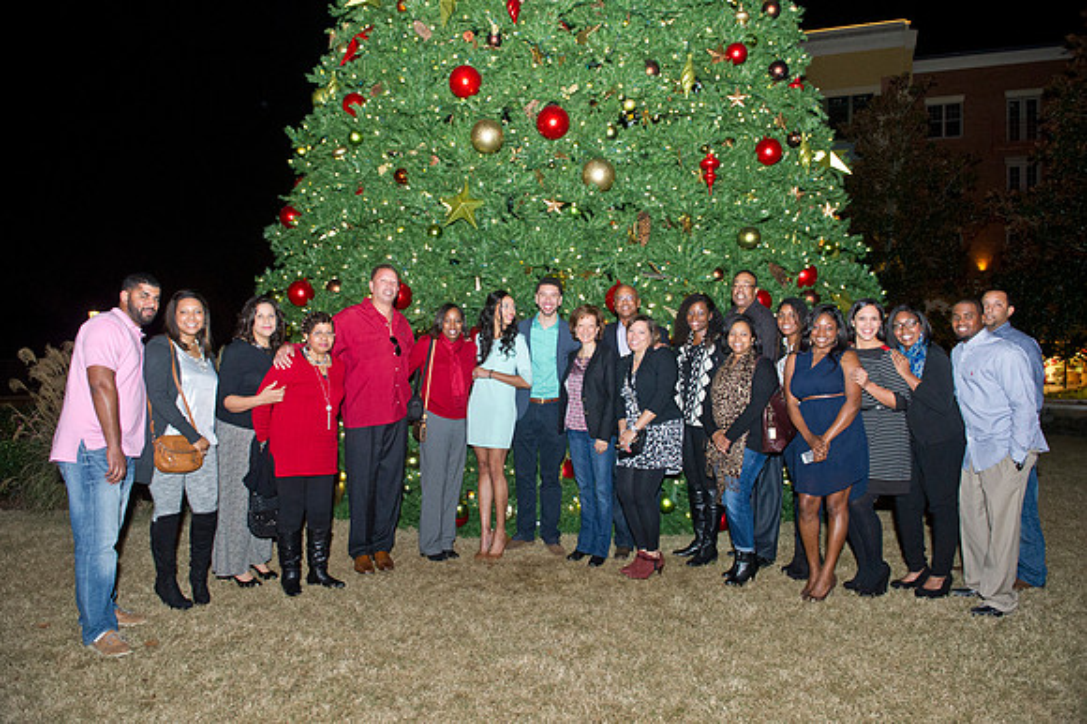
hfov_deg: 73.8
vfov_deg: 53.1
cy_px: 362
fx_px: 724
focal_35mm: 24
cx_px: 544
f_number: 4
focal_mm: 24
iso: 3200
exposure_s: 1/125
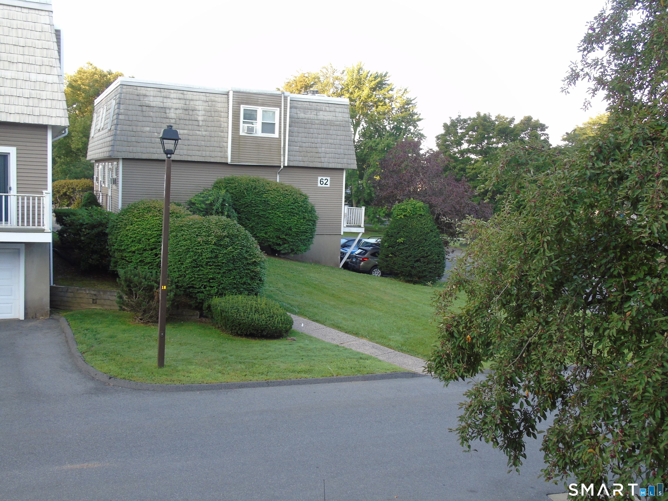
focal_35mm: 34
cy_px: 250
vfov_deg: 41.8
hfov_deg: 54.0
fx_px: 656
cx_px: 334
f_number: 4.2
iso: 80
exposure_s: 1/30
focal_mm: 6.1
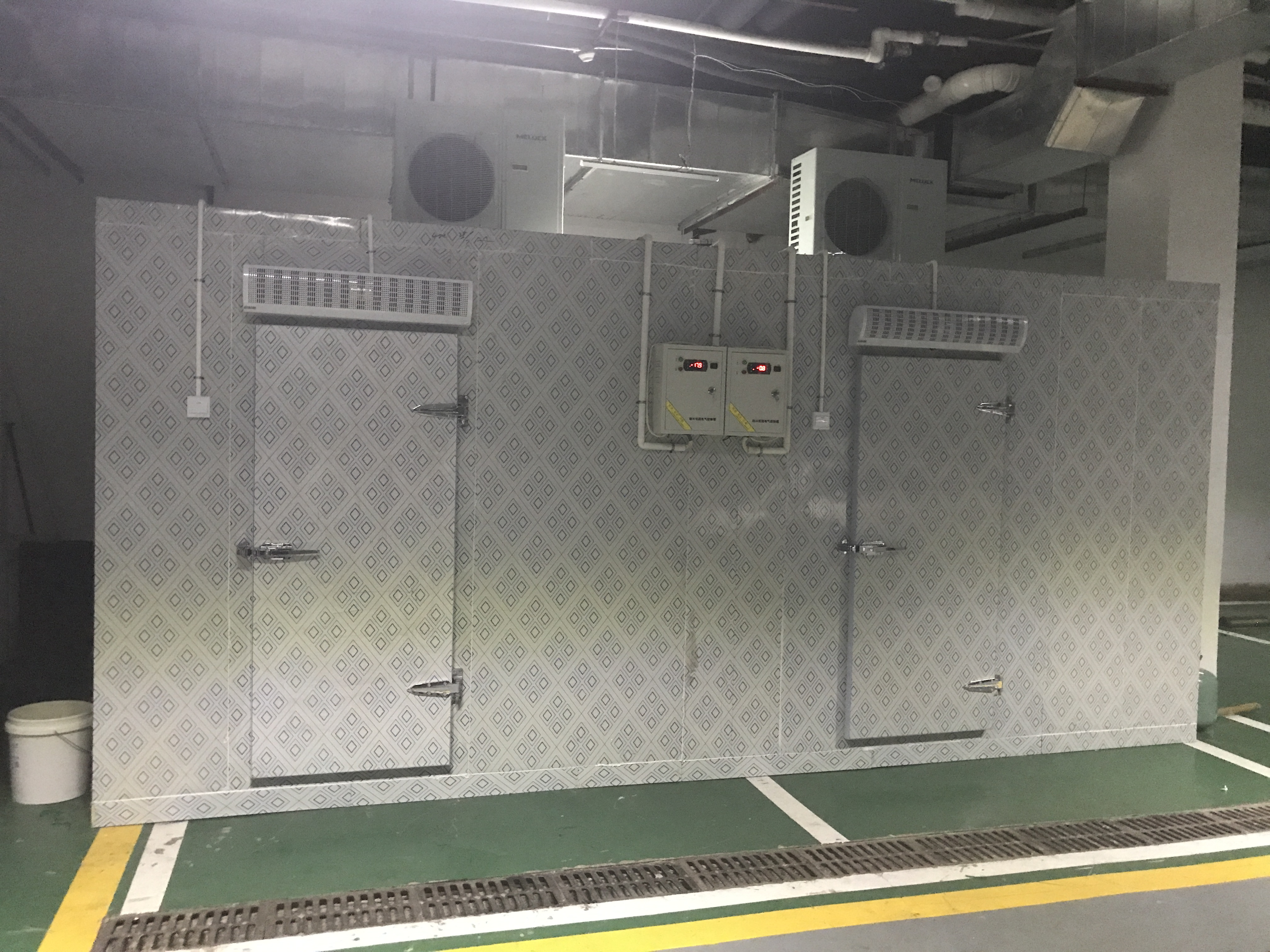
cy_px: 476
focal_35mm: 28
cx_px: 635
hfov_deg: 63.4
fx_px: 1027
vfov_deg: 49.7
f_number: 1.8
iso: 100
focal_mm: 3.99
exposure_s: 1/4
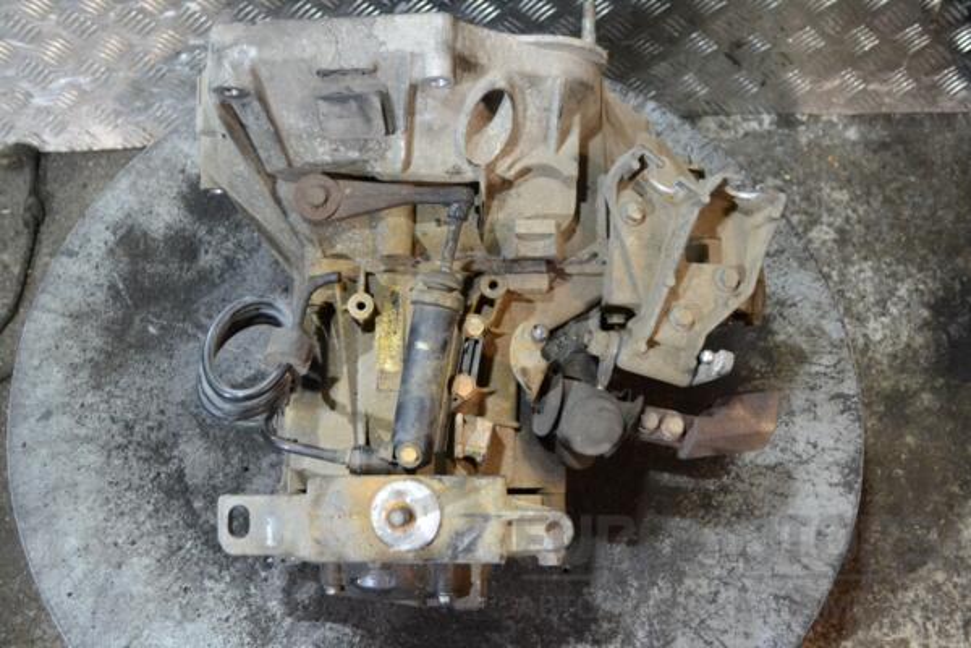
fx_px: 1214
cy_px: 324
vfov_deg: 29.9
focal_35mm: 45
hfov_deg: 43.6
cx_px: 486
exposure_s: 1/30
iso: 2200
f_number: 4.5
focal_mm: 30
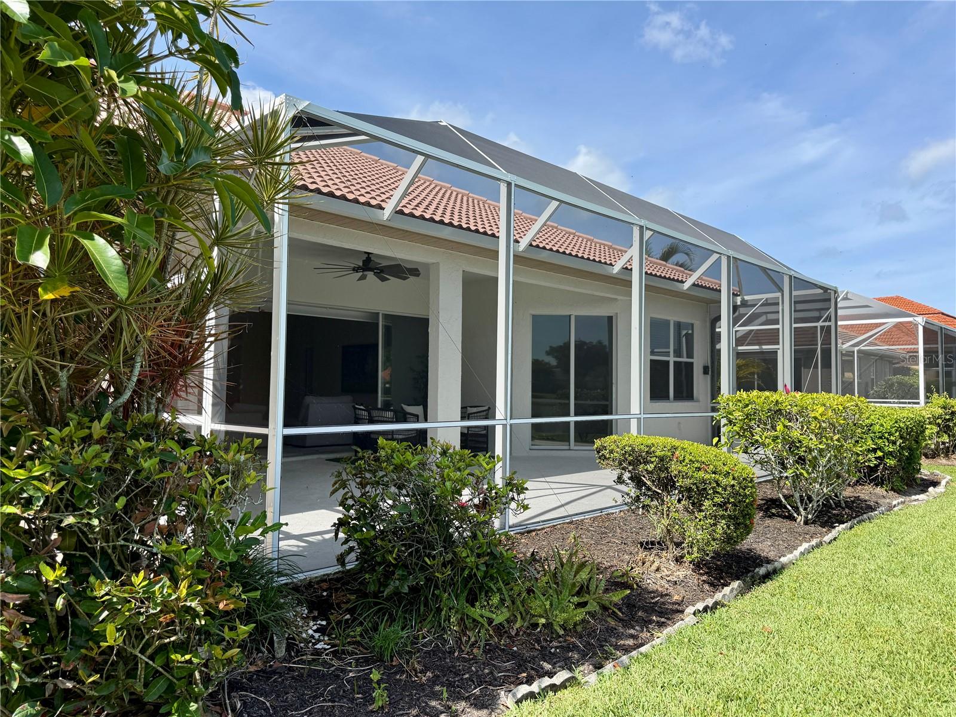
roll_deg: -0.6
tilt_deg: +2.5
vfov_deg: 56.8
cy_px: 358
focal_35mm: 24
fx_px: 663
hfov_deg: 71.6
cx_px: 478
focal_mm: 6.76
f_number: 1.78
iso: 80
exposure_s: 1/2703
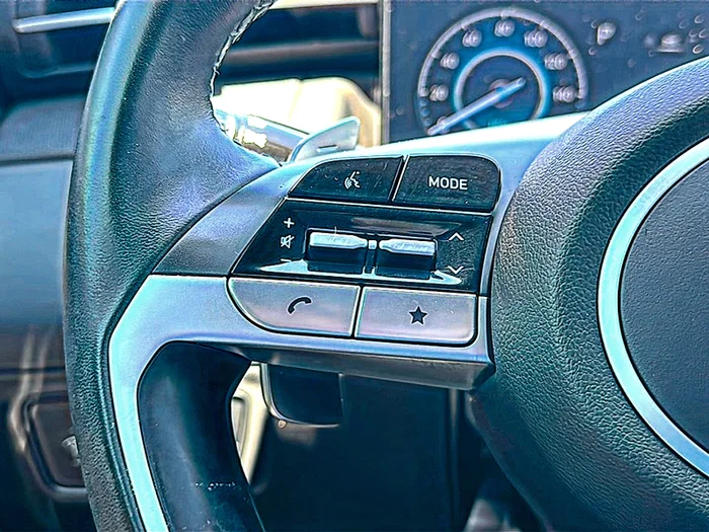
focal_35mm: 38
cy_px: 266
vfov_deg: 37.7
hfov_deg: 49.0
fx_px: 778
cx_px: 354
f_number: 1.78
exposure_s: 1/158
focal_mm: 6.86
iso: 100
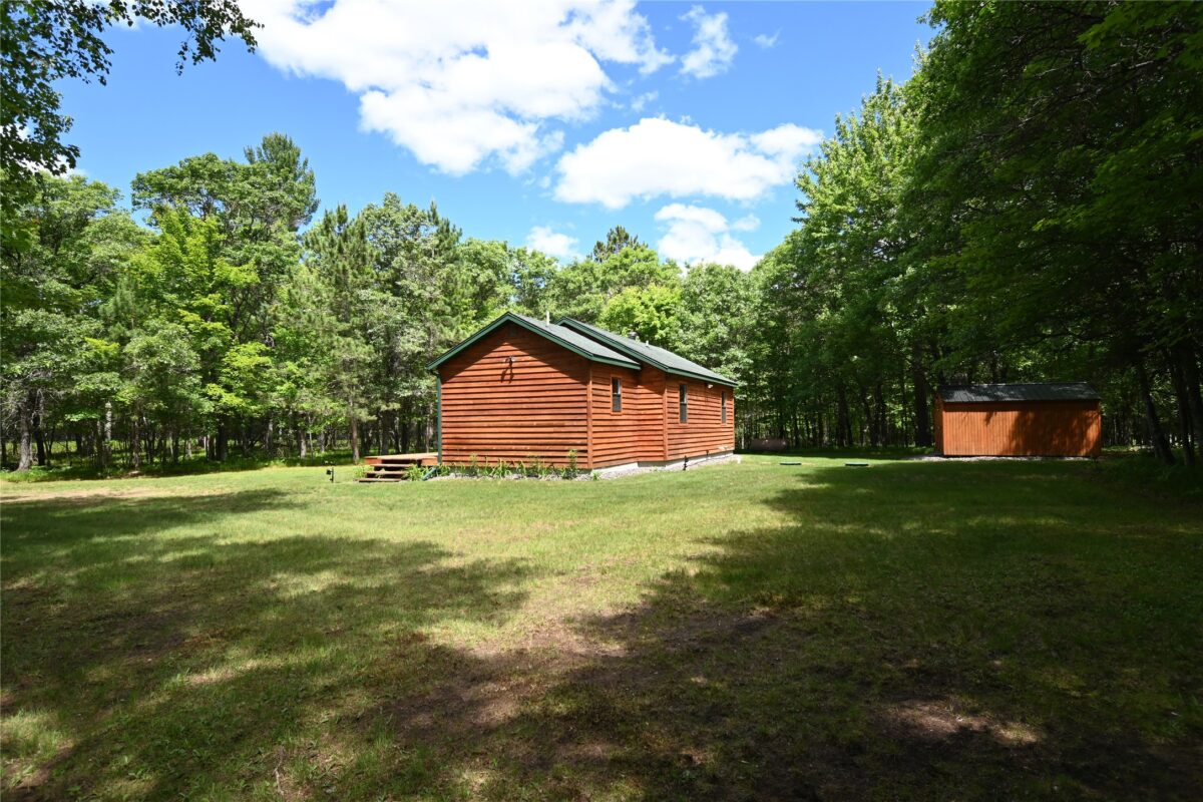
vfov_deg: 64.6
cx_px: 602
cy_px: 401
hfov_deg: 86.9
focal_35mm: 19
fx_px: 635
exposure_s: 1/250
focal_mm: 13
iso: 100
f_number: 5.6
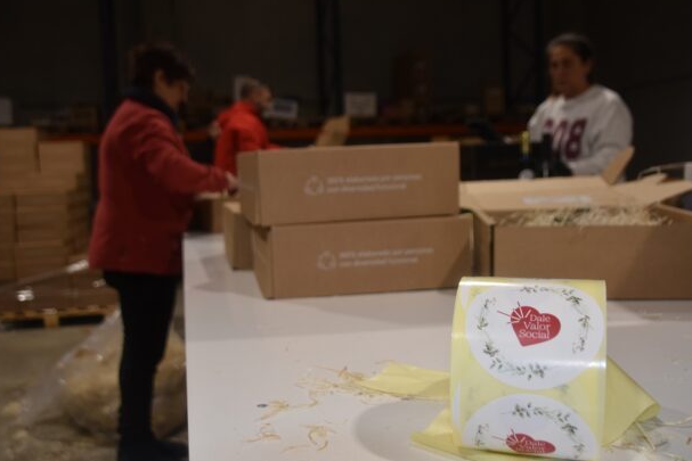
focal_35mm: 40
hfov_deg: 49.0
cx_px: 352
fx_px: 760
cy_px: 229
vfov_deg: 33.8
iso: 400
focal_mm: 25
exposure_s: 1/100
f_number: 4
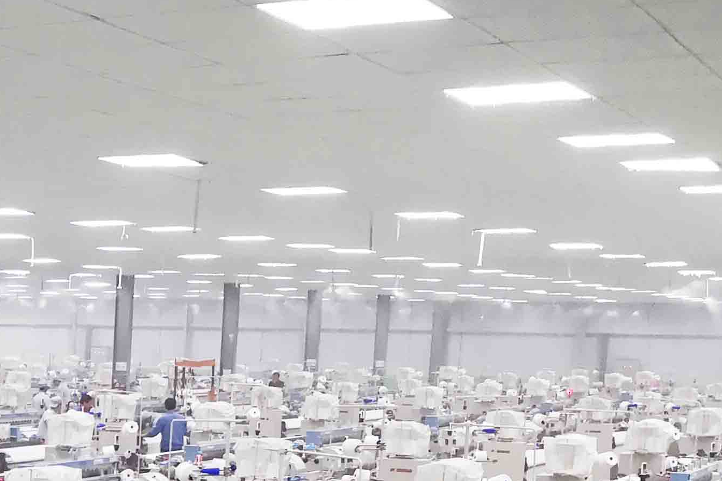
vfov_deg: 15.7
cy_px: 598
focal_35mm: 83
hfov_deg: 22.7
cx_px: -124
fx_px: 1664
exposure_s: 1/33.3
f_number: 4
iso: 250
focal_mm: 3.95
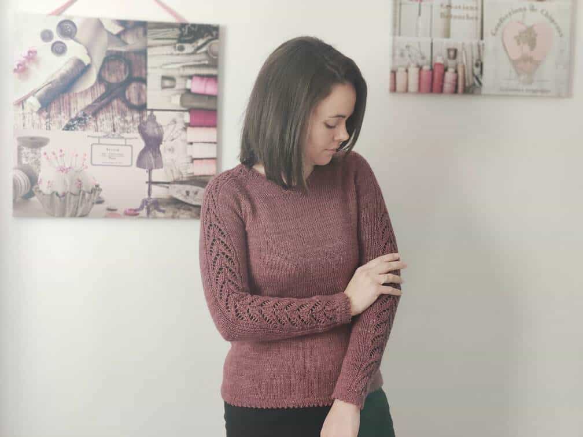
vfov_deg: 35.1
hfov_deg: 45.8
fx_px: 691
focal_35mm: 41
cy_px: 218
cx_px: 292
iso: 244
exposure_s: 1/100
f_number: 2
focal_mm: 8.16
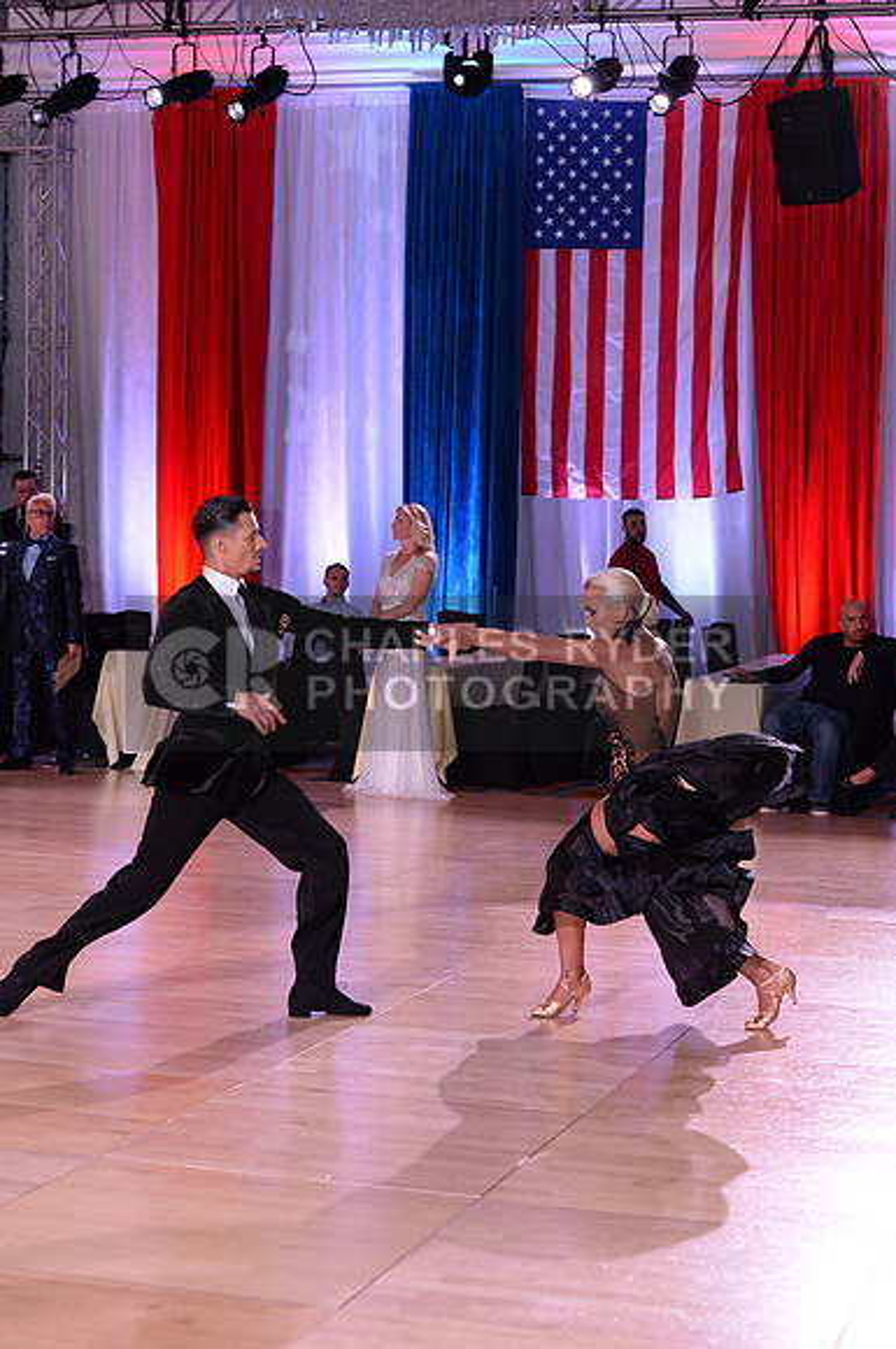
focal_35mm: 70
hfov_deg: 19.4
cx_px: 448
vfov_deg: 28.9
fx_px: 2621
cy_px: 674
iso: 2000
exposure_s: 1/250
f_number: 4.5
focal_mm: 70
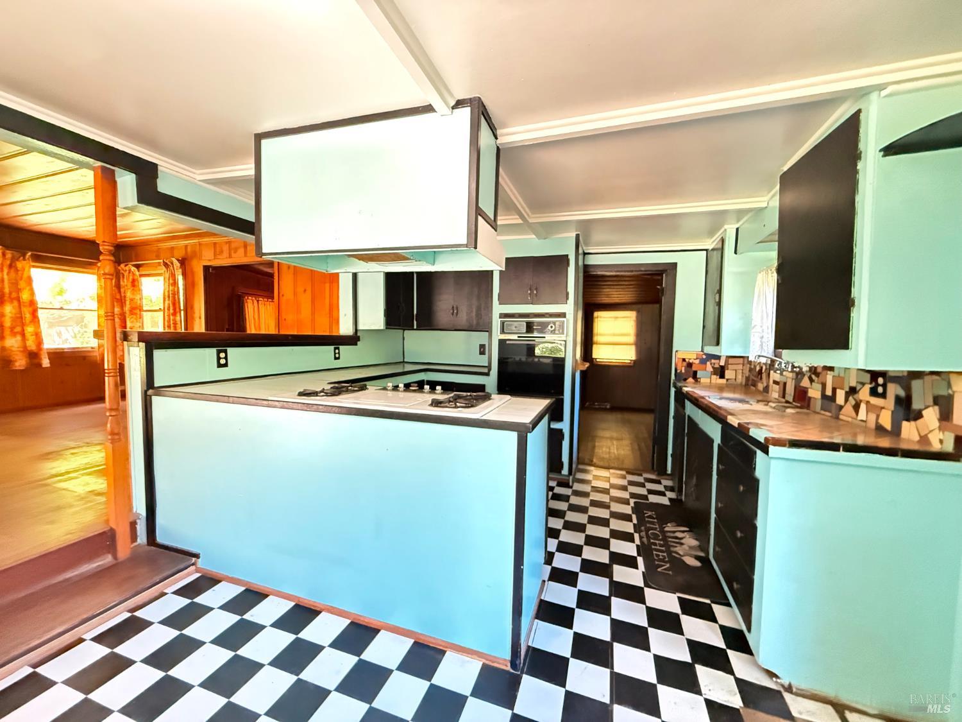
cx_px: 481
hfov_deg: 102.1
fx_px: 389
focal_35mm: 14
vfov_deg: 85.7
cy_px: 361
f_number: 2.2
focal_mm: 2.22
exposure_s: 1/30
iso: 2000
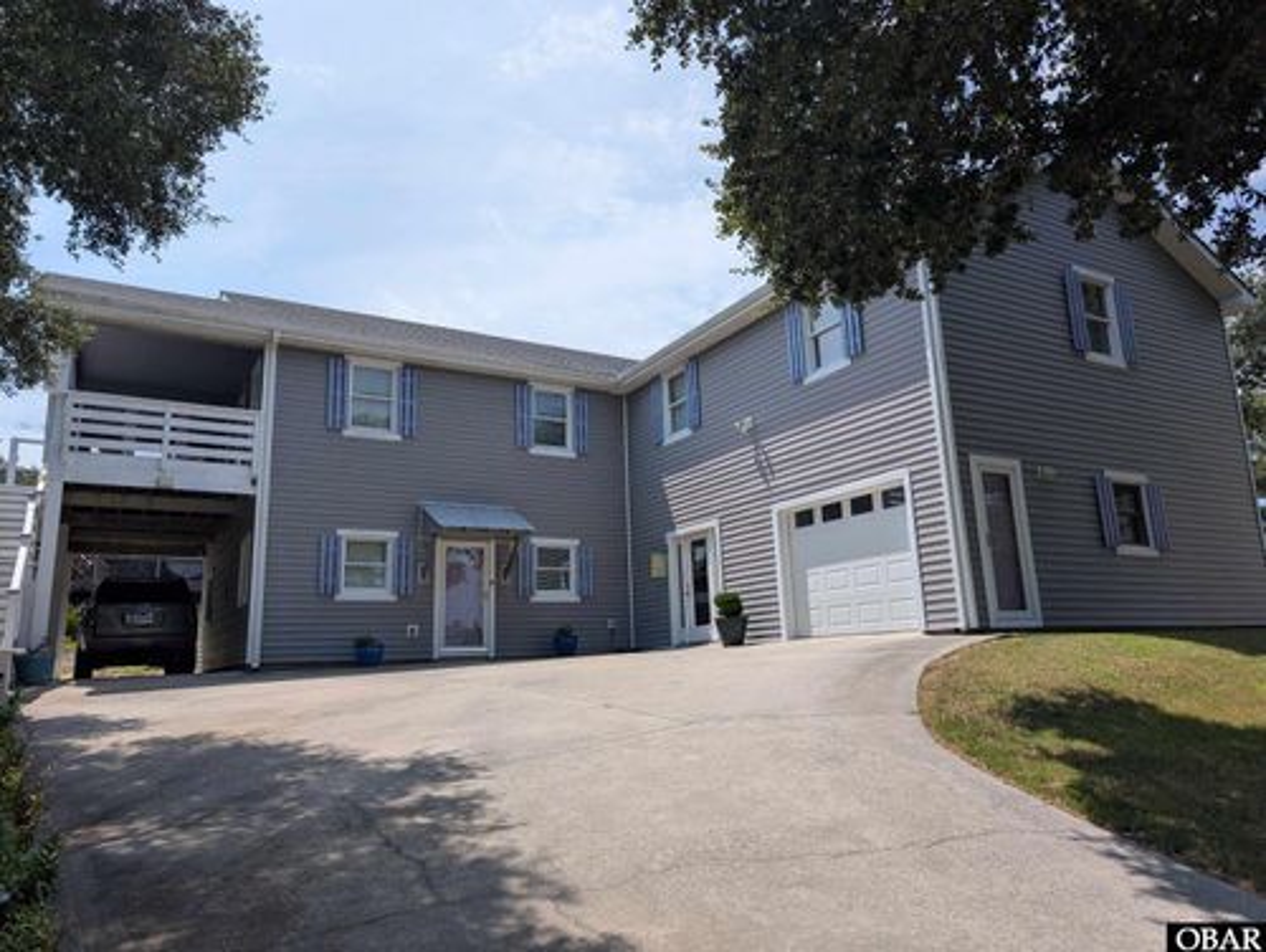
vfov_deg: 56.9
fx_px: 879
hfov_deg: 71.5
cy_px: 476
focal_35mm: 24
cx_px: 633
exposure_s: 1/1368
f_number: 1.68
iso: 22
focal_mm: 6.9
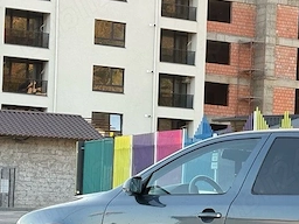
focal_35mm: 122
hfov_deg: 15.7
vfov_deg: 12.1
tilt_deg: +0.0
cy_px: 188
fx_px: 1054
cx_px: 321
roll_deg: -1.3
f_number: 1.6
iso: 64
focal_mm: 5.96
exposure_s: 1/236
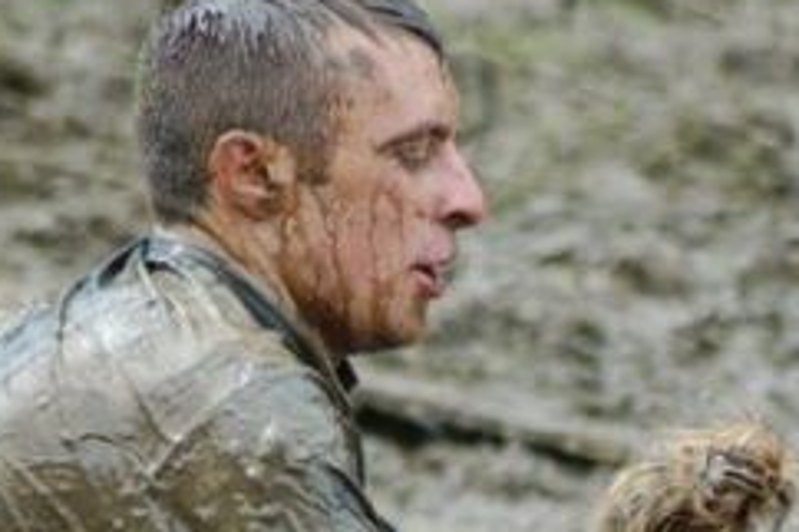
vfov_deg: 1.6
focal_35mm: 832
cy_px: 661
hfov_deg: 2.5
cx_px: 456
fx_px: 18453
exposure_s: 1/500
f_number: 5
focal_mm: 210
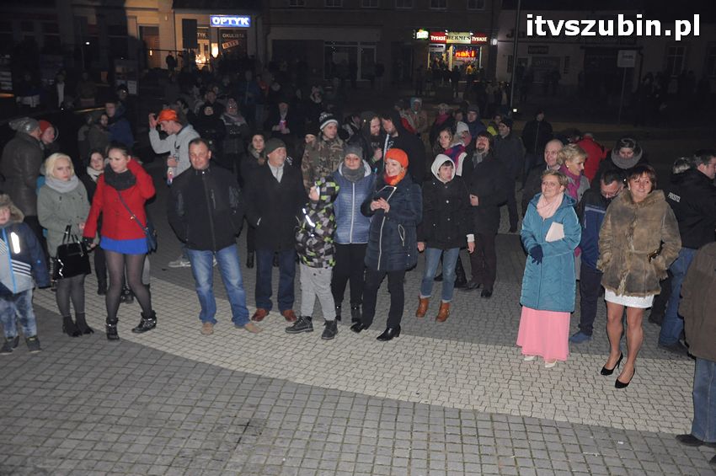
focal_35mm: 36
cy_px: 238
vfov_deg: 36.8
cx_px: 358
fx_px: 715
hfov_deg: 53.2
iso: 1250
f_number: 4.5
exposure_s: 1/60
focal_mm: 24
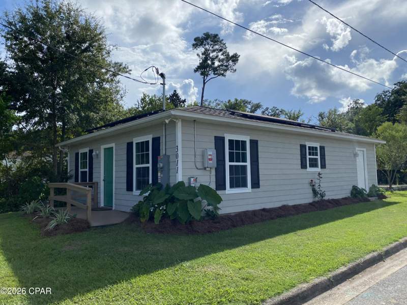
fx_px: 306
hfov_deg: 67.3
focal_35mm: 26
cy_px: 152
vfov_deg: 53.1
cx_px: 204
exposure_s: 1/5495
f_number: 1.8
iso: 32
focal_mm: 4.25
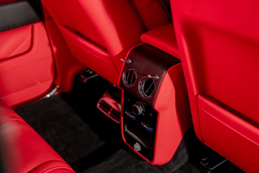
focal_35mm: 56
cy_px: 86
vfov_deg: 24.2
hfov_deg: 35.6
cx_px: 130
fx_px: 403
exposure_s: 1/125
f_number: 2.8
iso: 400
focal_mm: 56
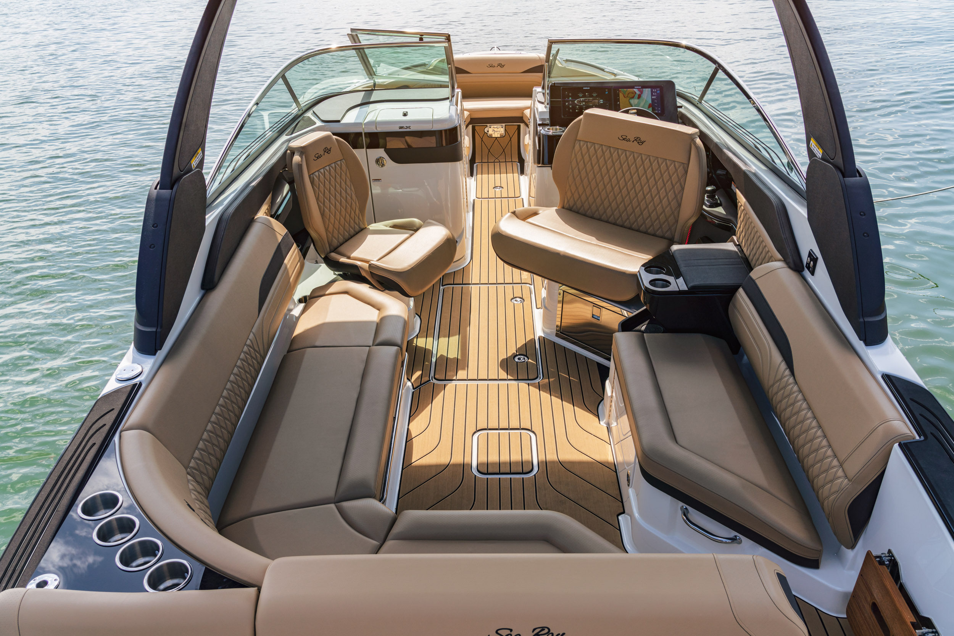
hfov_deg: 61.9
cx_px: 477
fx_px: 795
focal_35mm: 30
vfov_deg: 43.6
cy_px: 318
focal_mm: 30
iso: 100
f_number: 8
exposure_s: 1/250
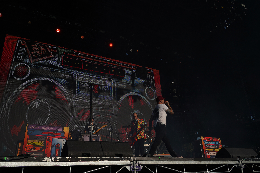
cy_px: 86
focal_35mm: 30
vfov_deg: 43.6
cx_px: 130
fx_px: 217
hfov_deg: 61.9
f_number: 8
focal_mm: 30
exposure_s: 1/1000
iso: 100
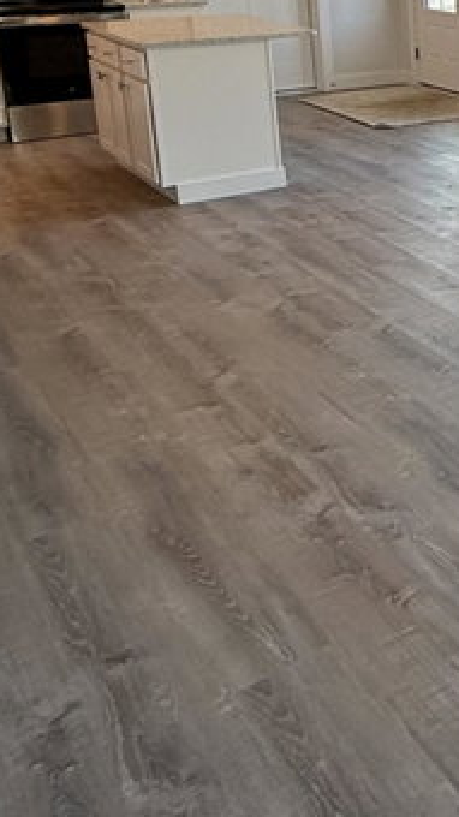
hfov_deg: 20.5
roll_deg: -0.9
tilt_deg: -11.2
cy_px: 125
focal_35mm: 46
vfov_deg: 41.9
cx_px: 759
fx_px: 996
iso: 64
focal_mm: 2.22
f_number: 2.2
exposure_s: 1/131
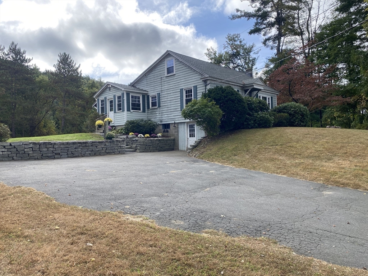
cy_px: 138
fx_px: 276
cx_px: 184
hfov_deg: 67.3
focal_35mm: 26
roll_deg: +1.0
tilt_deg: +0.5
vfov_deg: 53.1
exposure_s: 1/1330
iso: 32
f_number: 1.8
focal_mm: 4.25
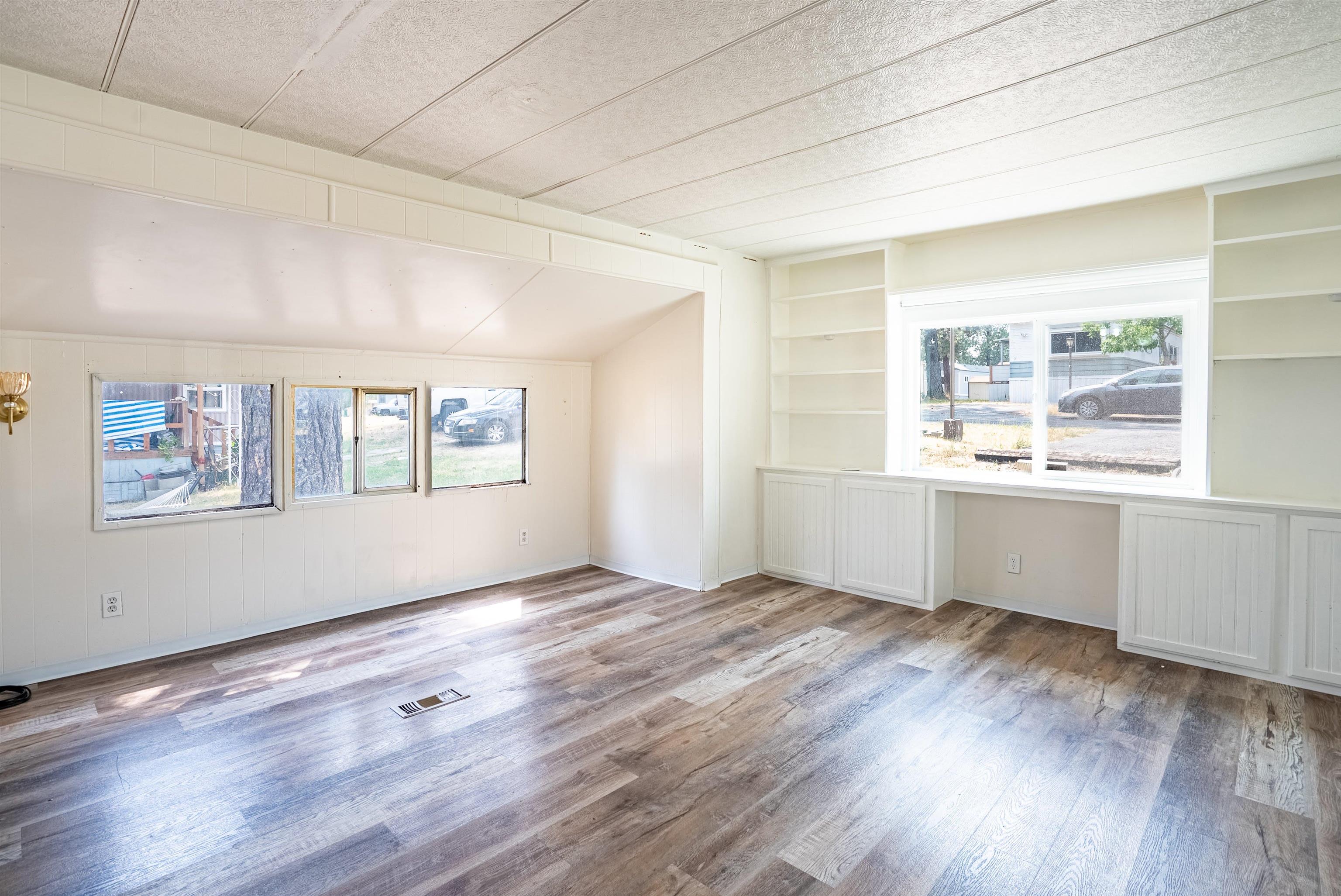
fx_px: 596
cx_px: 670
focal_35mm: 16
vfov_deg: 73.8
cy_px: 448
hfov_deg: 96.7
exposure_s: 1/1250
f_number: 8
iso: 400
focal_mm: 16
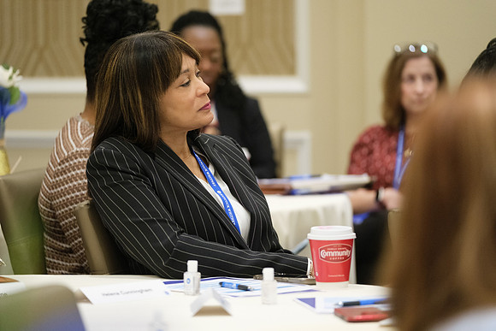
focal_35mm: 210
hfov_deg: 9.8
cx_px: 248
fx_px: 2894
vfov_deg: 6.5
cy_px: 166
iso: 3200
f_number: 2.8
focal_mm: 140
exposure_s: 1/160
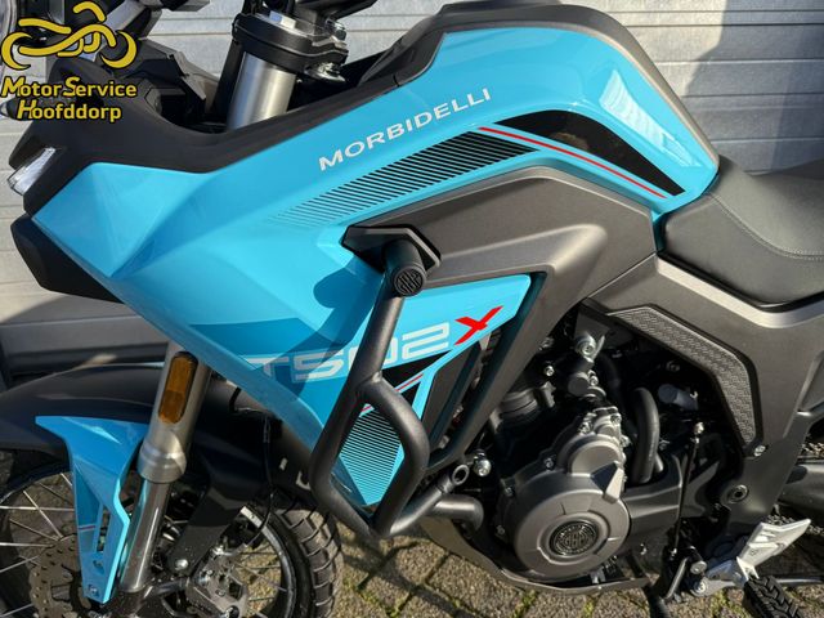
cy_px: 309
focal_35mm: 24
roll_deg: +0.0
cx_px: 412
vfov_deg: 56.8
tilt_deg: -23.6
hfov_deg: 71.6
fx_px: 571
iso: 80
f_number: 1.78
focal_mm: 6.76
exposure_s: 1/2801
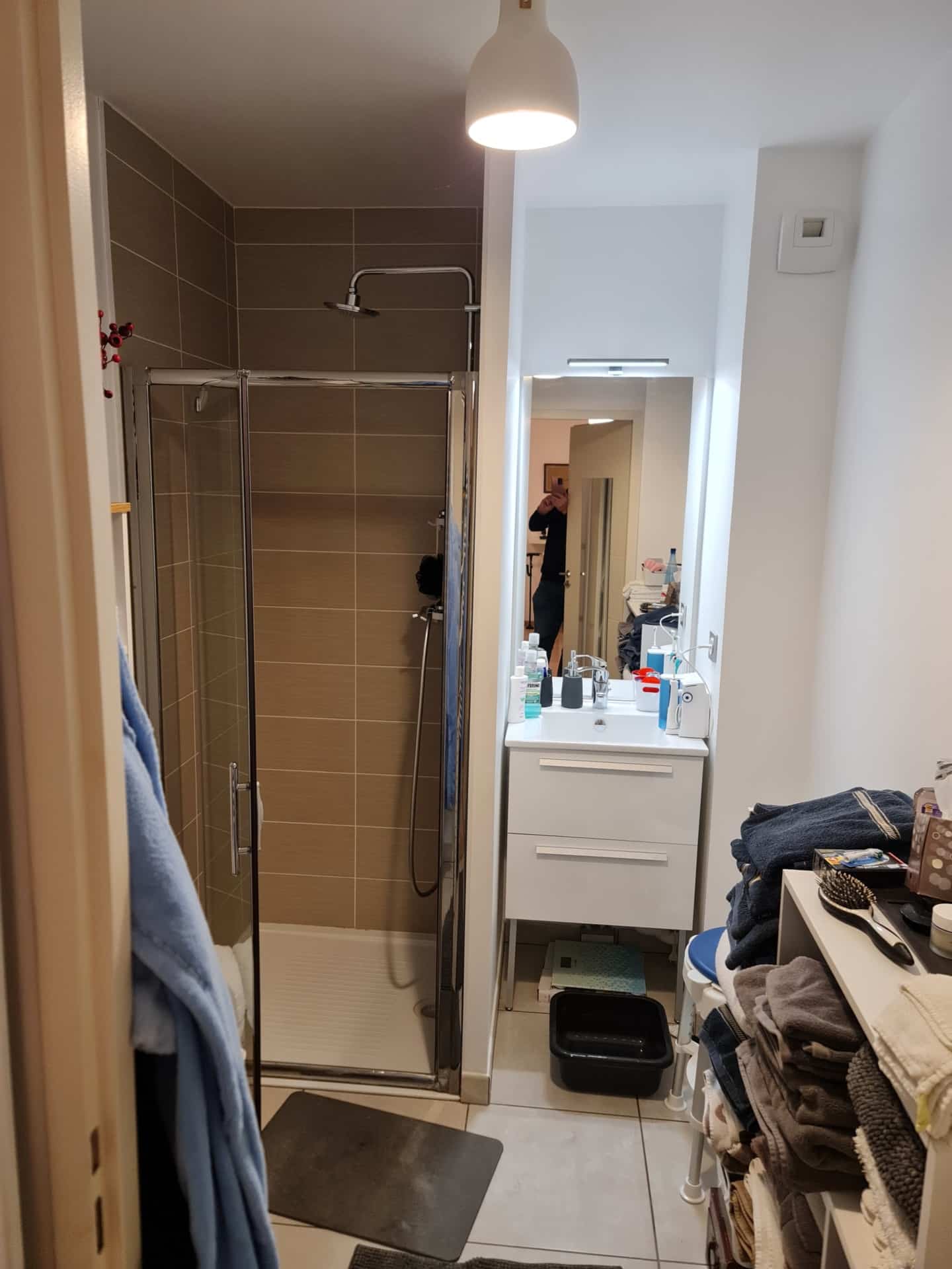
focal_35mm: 25
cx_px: 476
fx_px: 917
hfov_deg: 54.9
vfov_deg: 69.4
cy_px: 634
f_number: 1.8
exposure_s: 1/50
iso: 320
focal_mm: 7
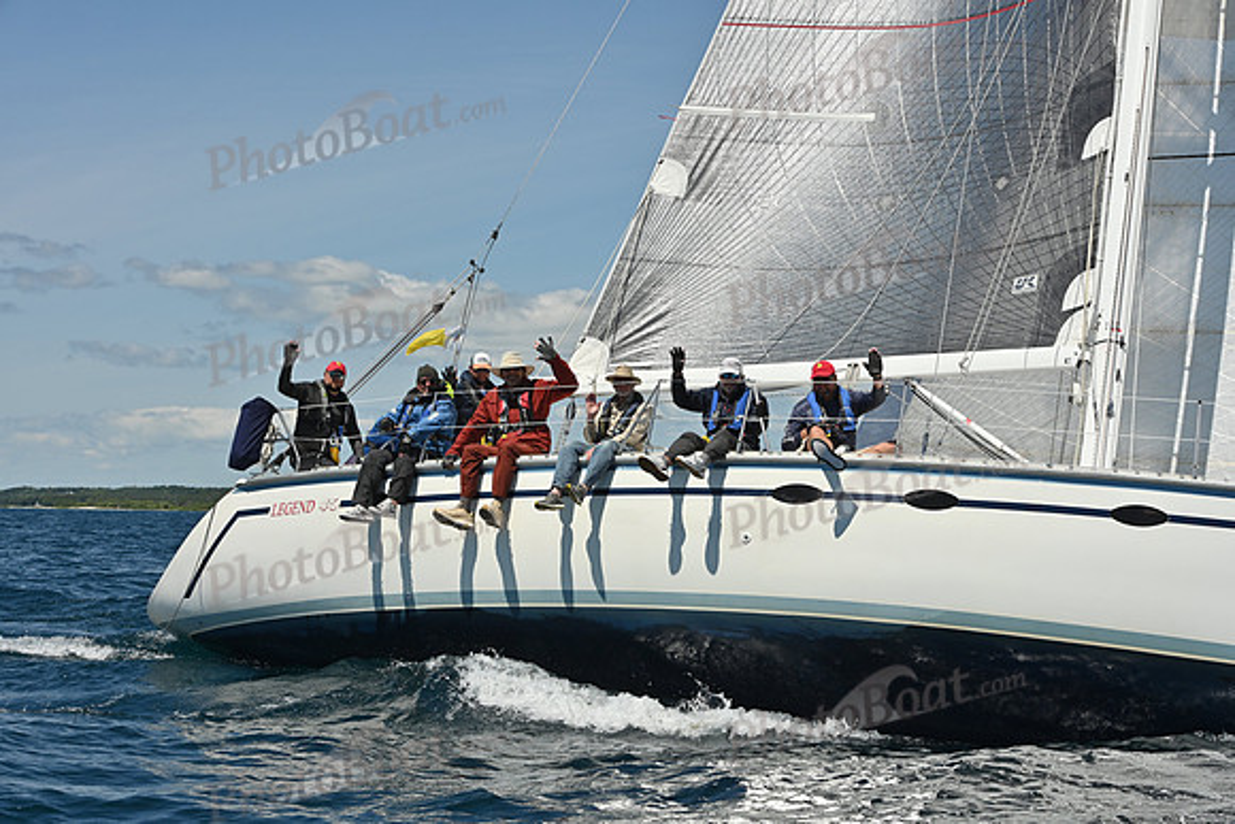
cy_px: 412
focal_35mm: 70
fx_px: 2402
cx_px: 618
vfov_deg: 19.5
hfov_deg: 28.8
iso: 320
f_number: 13
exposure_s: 1/1000
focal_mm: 70
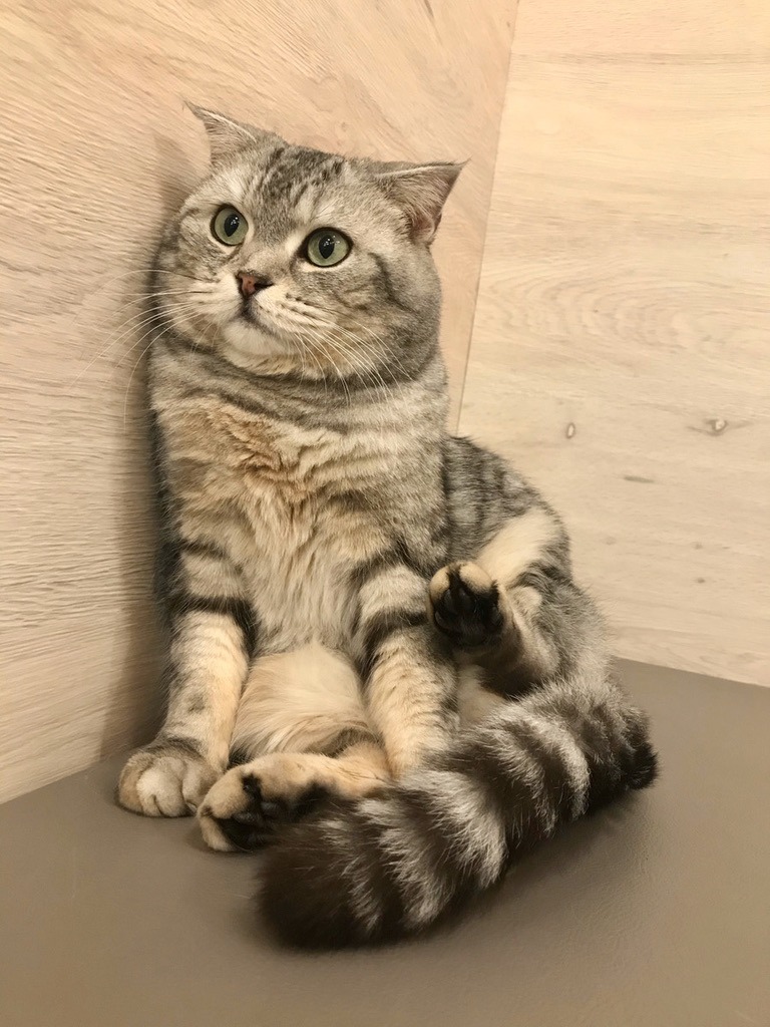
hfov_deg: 49.7
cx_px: 385
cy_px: 514
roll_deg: -6.5
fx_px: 830
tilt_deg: -3.5
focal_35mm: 28
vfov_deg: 63.4
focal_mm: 3.99
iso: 50
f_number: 1.8
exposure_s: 1/15
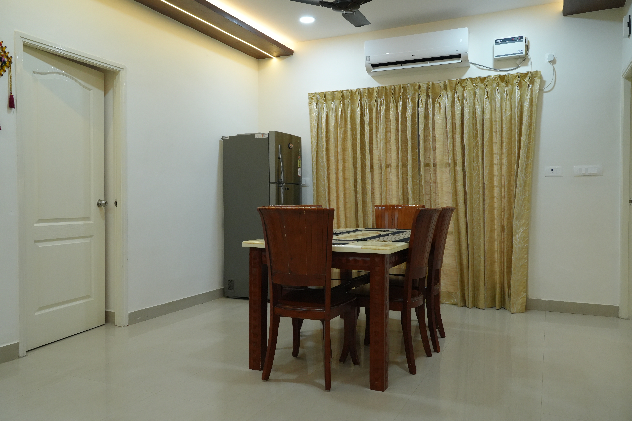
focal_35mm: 27
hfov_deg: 67.4
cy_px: 210
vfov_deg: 47.9
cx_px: 316
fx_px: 474
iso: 3200
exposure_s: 1/160
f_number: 6.3
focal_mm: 27
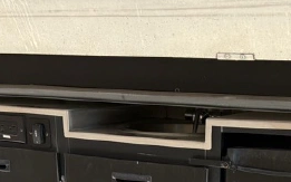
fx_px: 618
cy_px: 334
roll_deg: +0.0
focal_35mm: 78
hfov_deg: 26.4
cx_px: 186
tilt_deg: -23.5
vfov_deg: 14.6
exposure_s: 1/1139
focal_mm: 6.76
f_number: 1.78
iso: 100
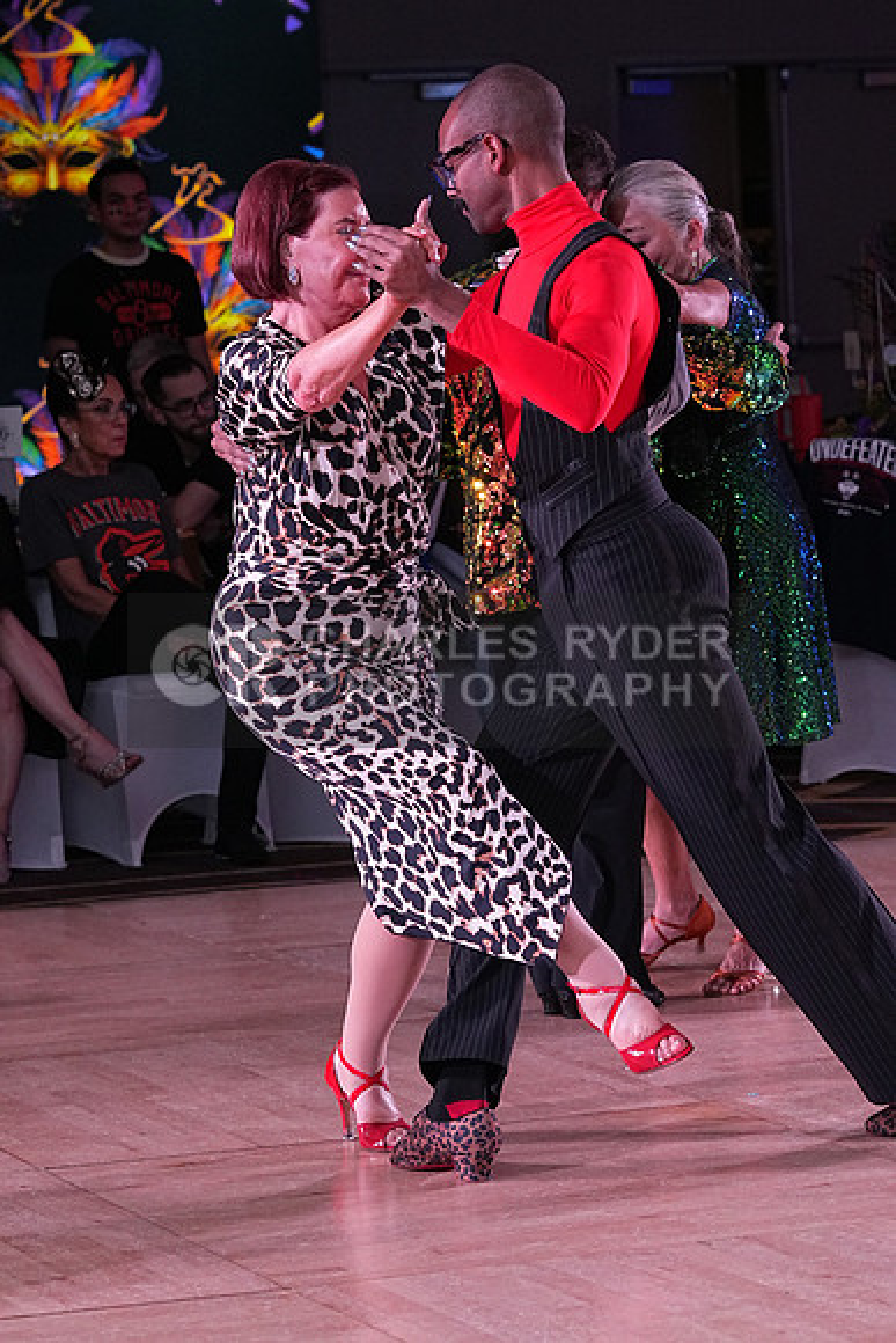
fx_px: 5410
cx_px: 448
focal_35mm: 145
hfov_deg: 9.5
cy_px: 672
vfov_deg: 14.2
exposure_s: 1/320
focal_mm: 97
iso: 2500
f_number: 5.6
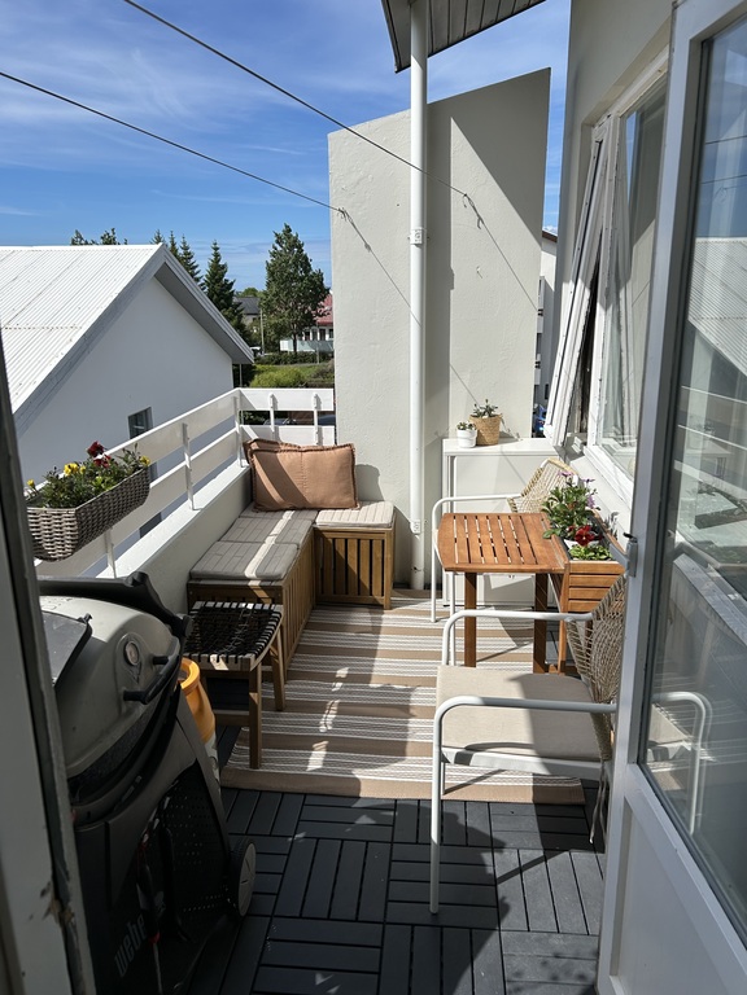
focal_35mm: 26
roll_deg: +0.5
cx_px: 374
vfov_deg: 67.3
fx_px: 748
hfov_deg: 53.1
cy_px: 498
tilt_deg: -14.6
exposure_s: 1/6211
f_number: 1.5
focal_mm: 5.7
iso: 50
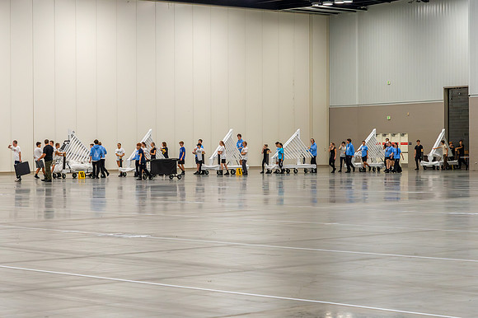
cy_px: 165
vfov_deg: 14.1
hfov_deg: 21.0
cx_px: 223
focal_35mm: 97
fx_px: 1288
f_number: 6.3
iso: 4000
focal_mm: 85
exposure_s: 1/1000
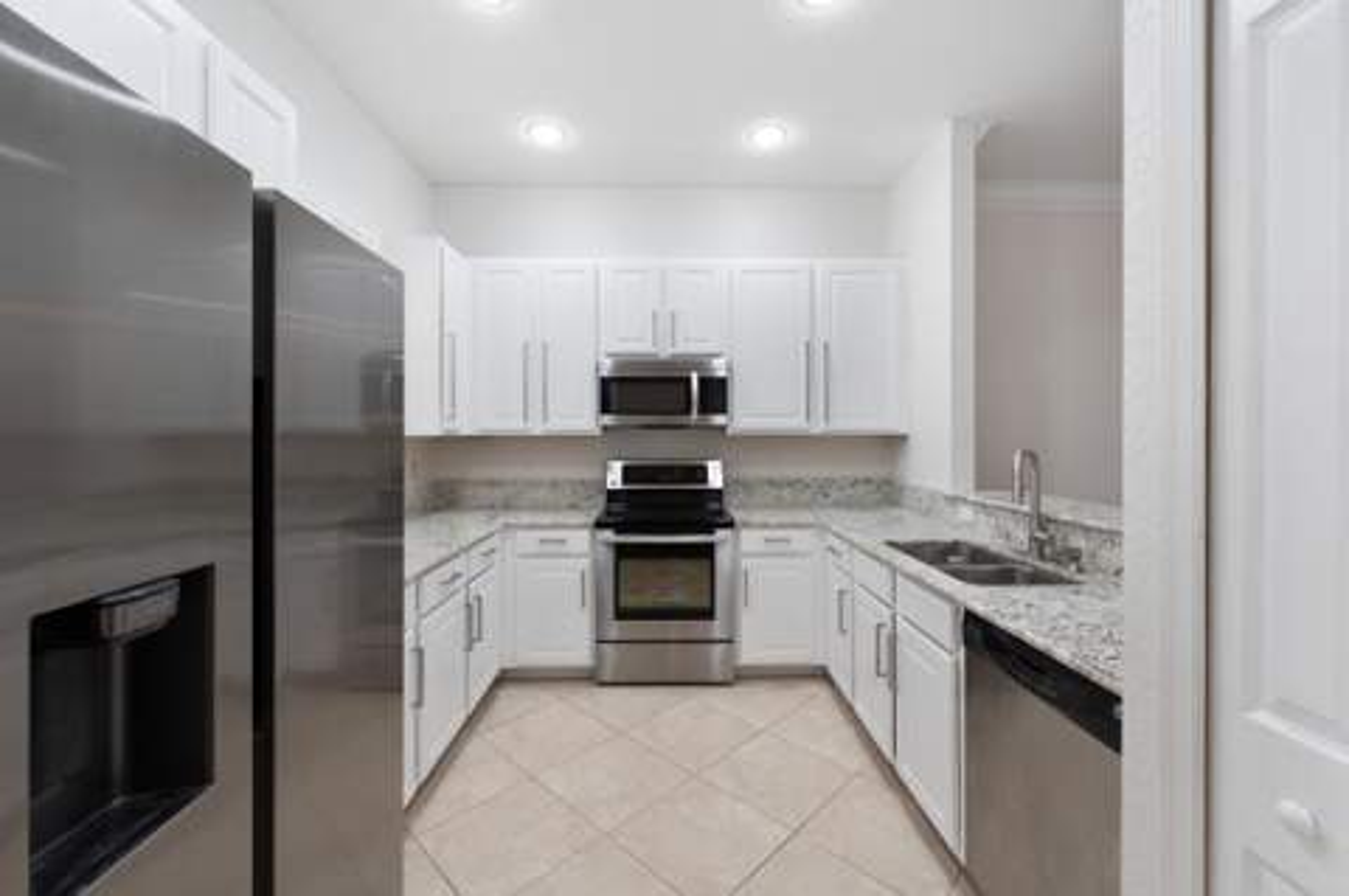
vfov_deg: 81.1
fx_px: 524
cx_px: 674
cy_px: 448
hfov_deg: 104.3
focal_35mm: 14
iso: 250
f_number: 9
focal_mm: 14
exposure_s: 1/13
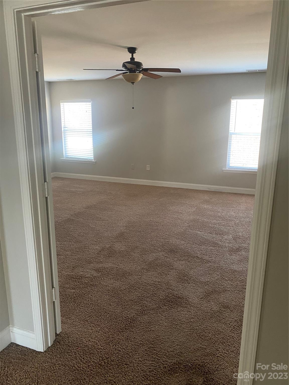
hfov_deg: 53.1
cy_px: 192
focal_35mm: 26
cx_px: 144
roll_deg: -0.8
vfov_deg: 67.3
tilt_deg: -12.5
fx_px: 289
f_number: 1.8
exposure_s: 1/60
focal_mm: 4.25
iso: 250
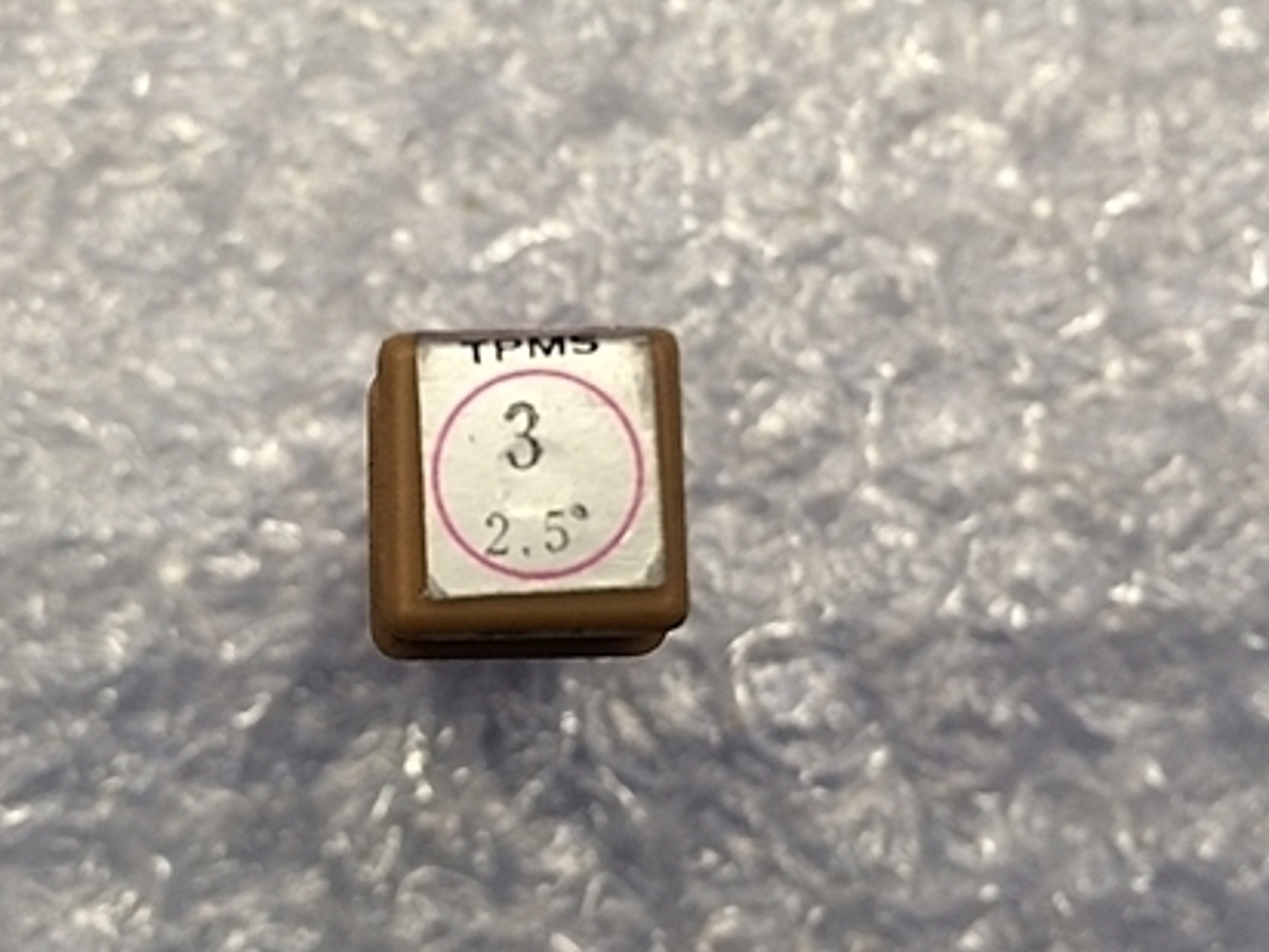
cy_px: 428
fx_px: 1650
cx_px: 490
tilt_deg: -83.0
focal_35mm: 45
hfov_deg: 41.8
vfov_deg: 32.2
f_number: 2.2
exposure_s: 1/30
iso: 40
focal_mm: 4.15
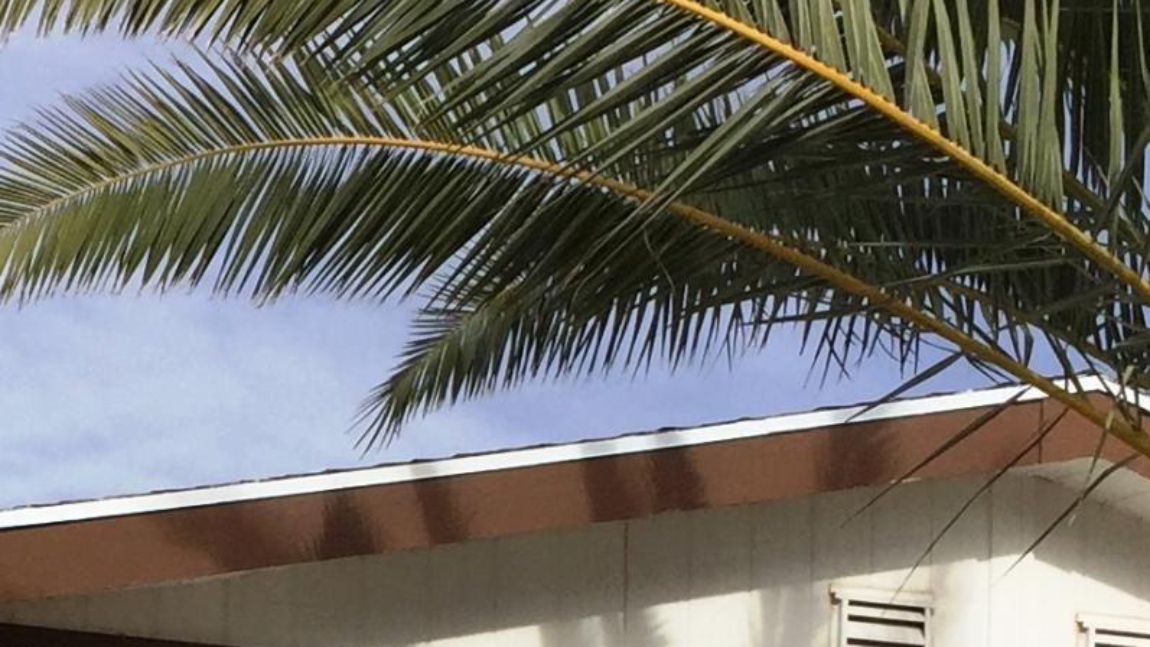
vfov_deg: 9.8
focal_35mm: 119
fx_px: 3628
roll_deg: -1.6
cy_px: 1080
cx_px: -167
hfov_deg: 17.3
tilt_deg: +5.1
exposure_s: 1/3300
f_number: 2.2
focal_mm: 4.15
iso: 32
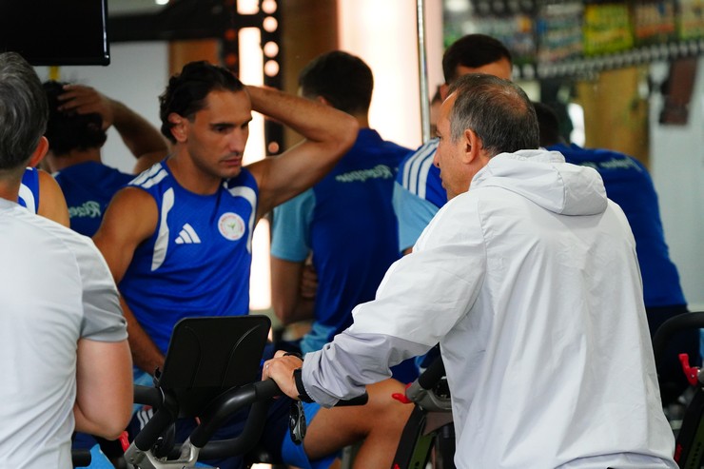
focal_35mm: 200
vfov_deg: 6.9
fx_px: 3910
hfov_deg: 10.3
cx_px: 352
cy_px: 234
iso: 8000
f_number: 5.6
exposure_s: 1/200
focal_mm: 200
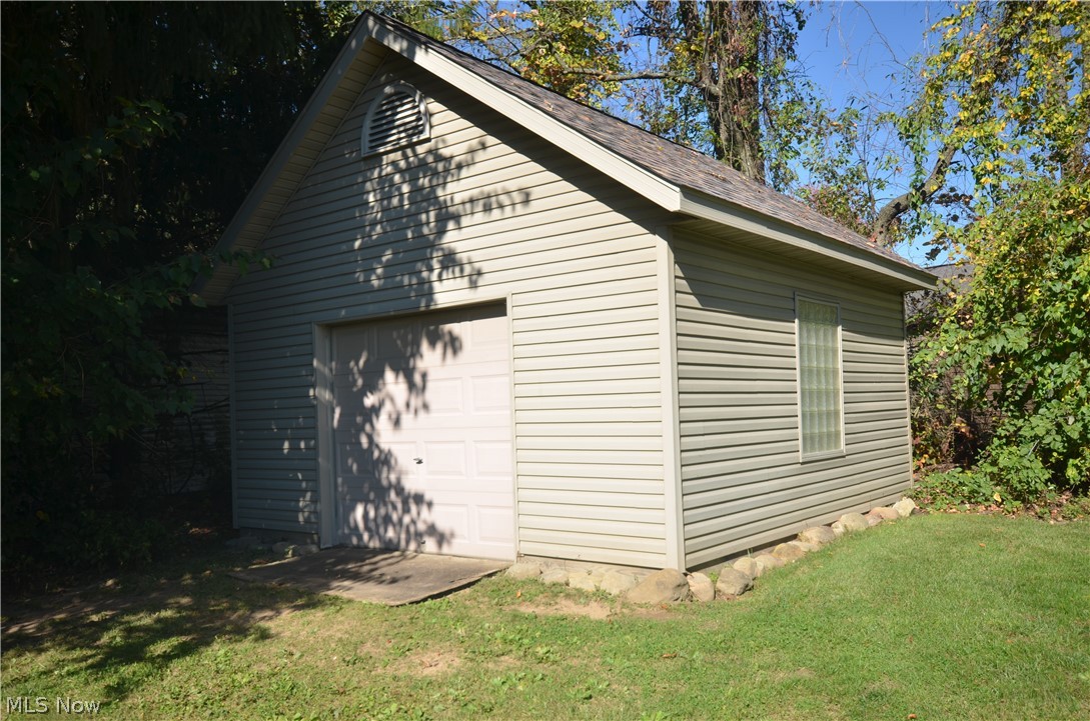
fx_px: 906
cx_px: 545
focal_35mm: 30
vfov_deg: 43.4
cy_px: 360
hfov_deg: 62.0
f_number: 8
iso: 160
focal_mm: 20
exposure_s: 1/250
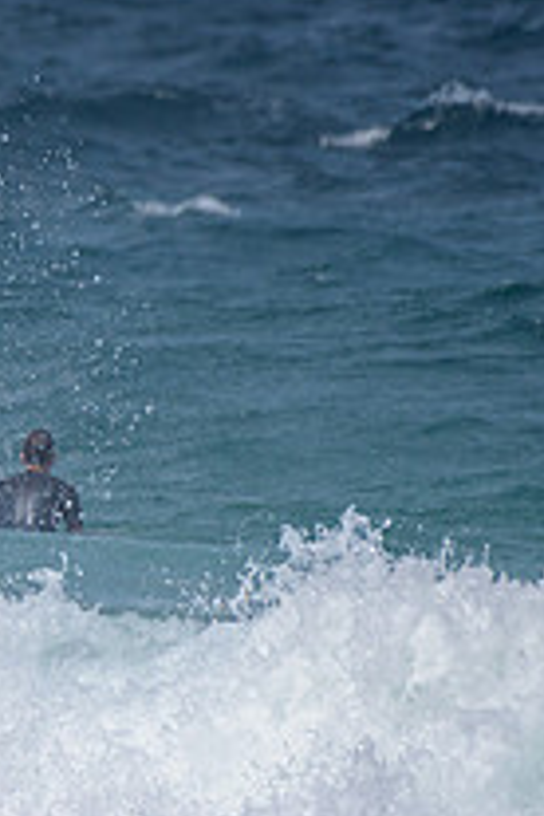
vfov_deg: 1.2
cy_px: 437
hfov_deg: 0.8
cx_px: -748
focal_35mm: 1716
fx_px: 38893
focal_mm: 500
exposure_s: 1/2000
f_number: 5.6
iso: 80
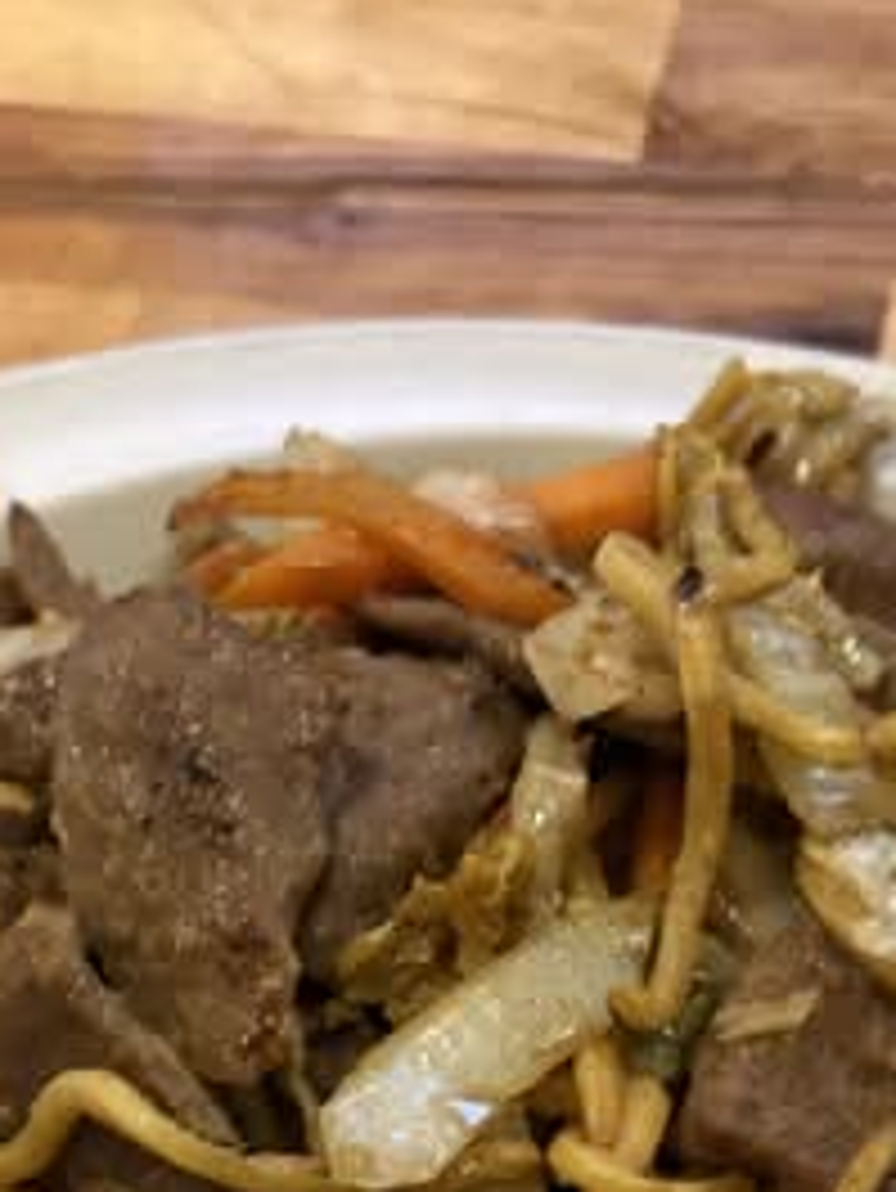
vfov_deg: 24.5
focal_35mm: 72
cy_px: 1424
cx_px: 405
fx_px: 2483
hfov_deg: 20.5
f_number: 1.6
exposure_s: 1/40
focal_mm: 5.96
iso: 400
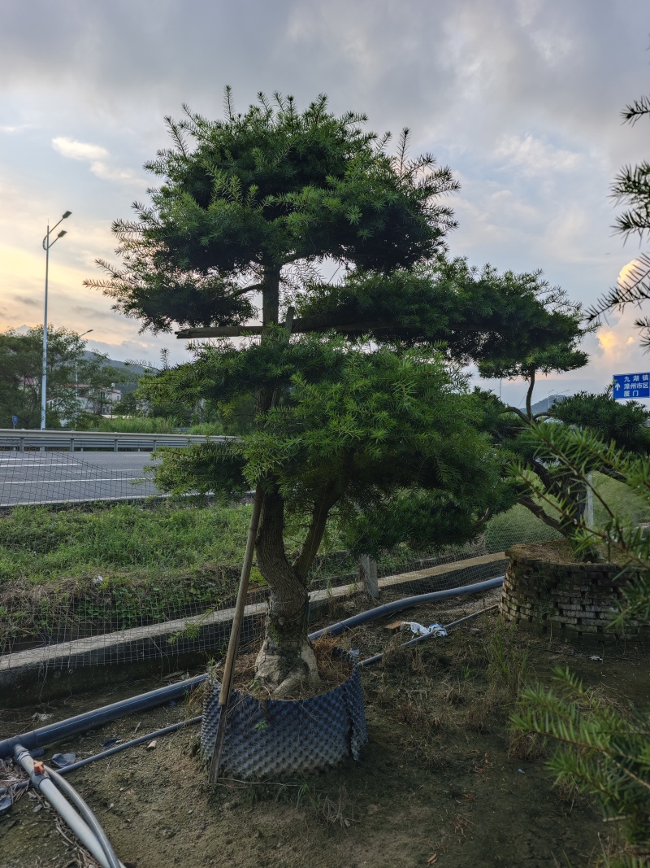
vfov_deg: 73.9
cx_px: 325
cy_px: 434
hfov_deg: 58.9
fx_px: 576
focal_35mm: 23
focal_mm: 6.55
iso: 200
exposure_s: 1/101
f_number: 1.6
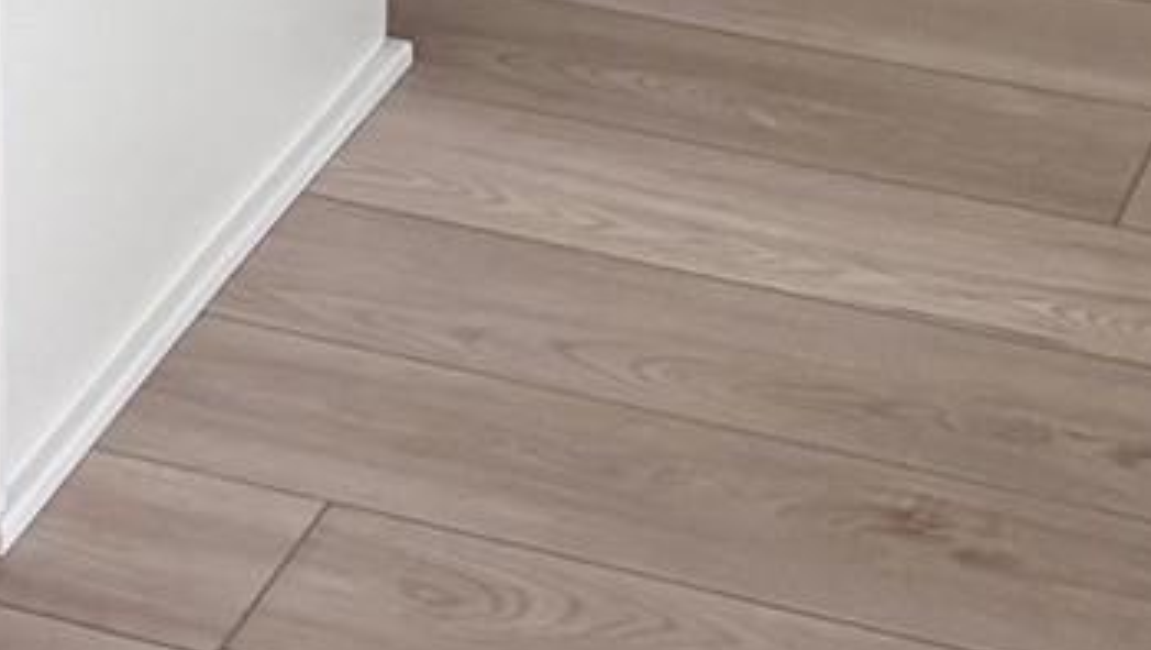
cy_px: -1284
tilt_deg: -9.2
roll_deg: +0.2
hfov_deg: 12.4
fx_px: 5071
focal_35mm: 166
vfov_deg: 6.7
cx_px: -491
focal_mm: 5.96
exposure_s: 1/60
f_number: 1.6
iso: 200
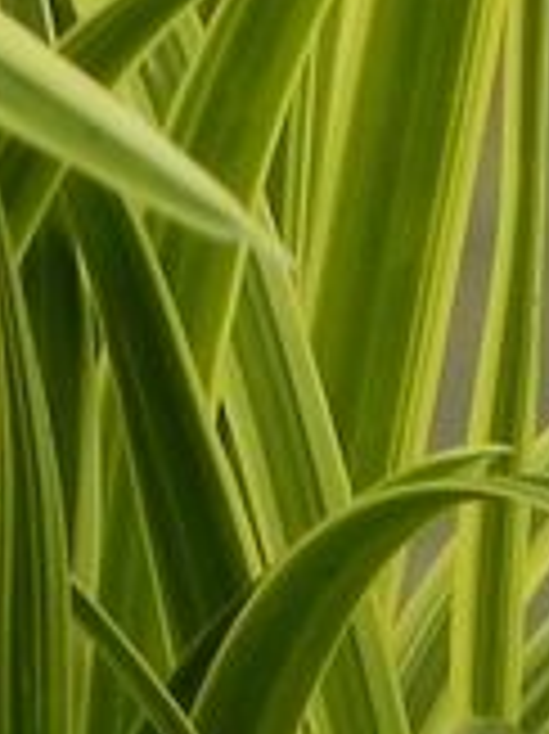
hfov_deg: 1.0
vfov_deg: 1.4
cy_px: 450
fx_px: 30279
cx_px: 61
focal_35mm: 1430
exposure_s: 1/320
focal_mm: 51.8
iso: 160
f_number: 5
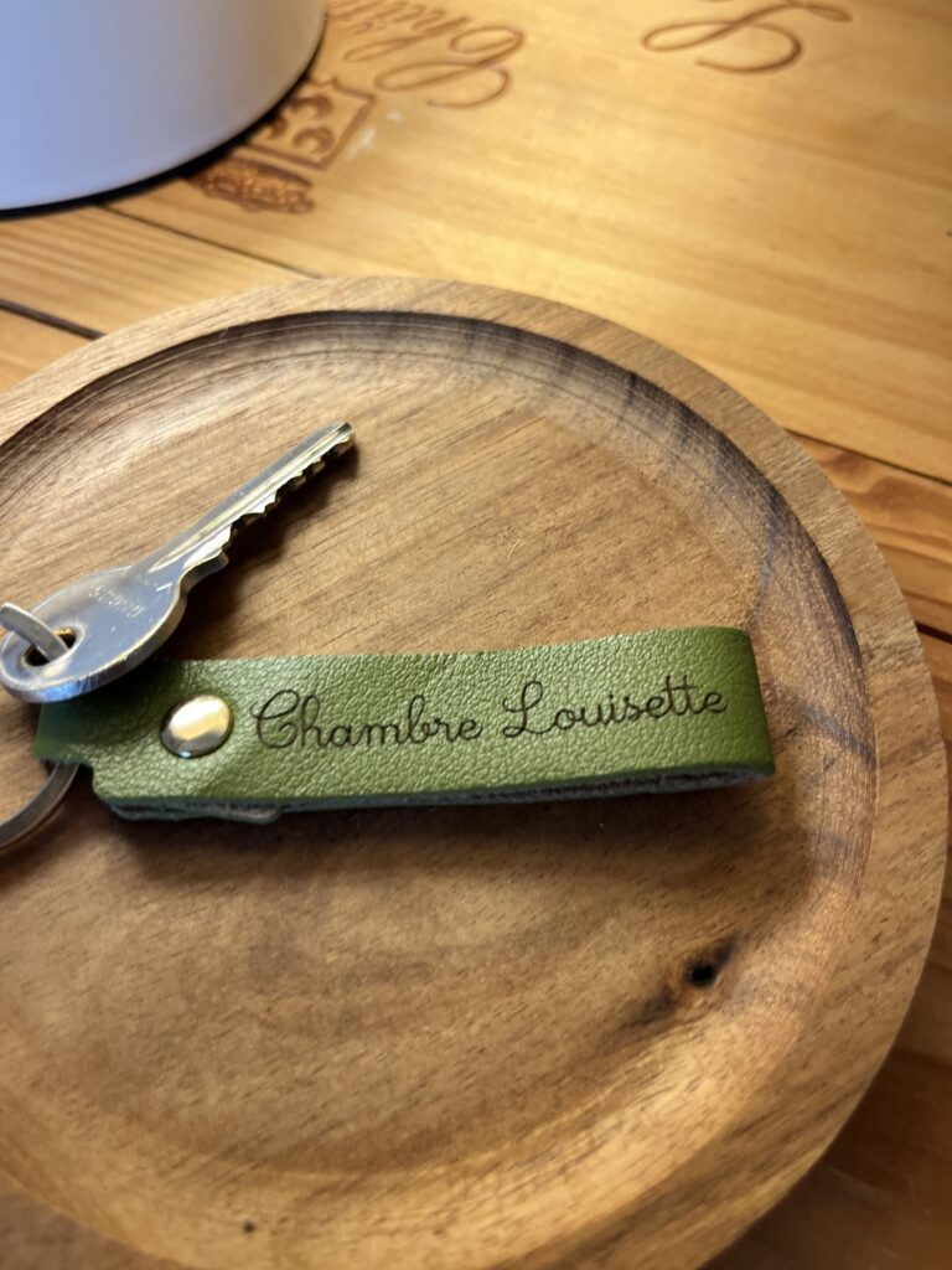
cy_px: 635
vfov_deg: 67.3
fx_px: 953
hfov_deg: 53.1
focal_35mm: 26
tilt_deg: -61.2
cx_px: 476
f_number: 1.6
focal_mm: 5.1
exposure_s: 1/50
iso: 125
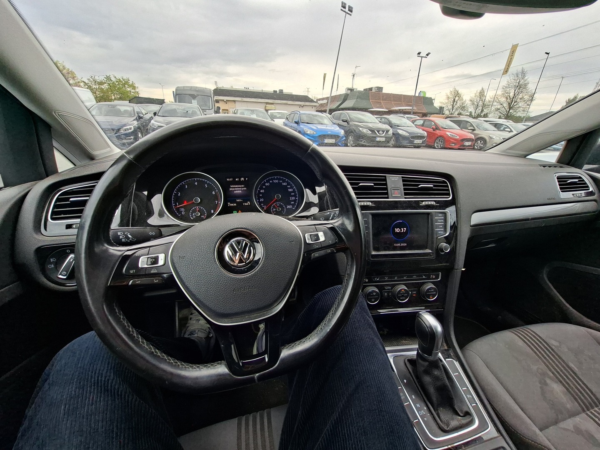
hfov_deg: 106.2
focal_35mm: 13
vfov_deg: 89.9
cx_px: 300
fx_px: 225
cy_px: 225
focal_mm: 1.74
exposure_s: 1/159
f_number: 2.2
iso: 40
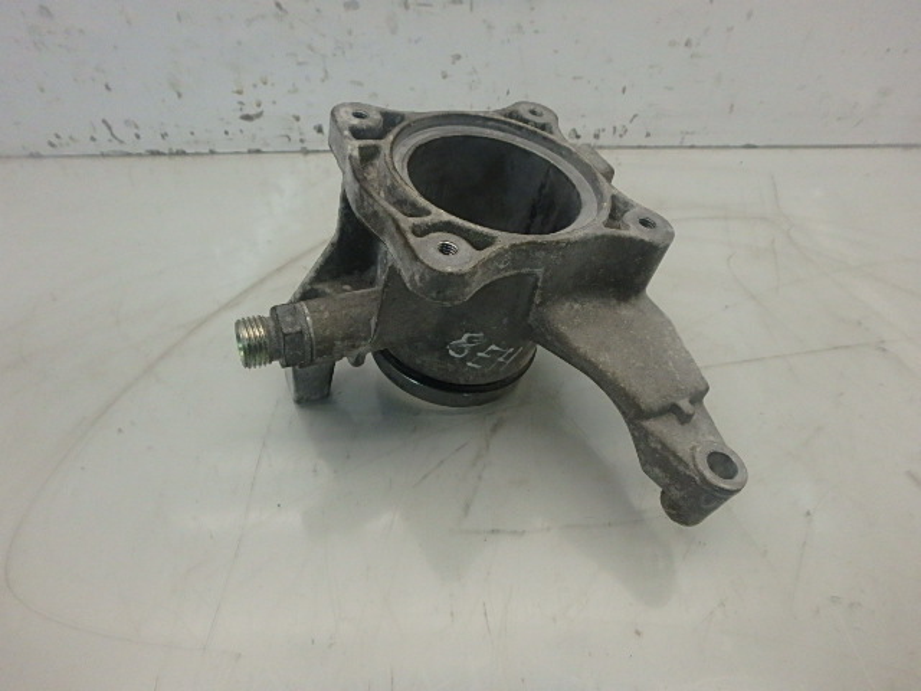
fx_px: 559
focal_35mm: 21
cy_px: 346
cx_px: 460
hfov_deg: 79.0
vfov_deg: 63.4
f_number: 3.5
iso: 640
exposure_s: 1/250
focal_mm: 3.7
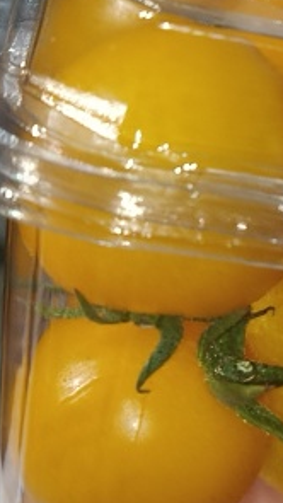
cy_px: 186
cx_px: 598
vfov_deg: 17.7
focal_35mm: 121
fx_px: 1614
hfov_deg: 9.3
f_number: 1.88
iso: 381
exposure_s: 1/50
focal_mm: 5.56
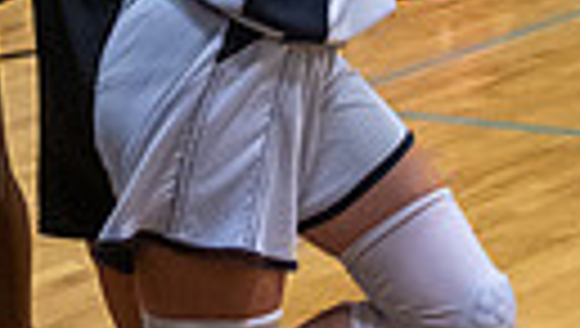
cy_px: -297
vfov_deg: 5.0
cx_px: 346
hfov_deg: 8.9
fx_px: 3712
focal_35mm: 241
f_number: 4
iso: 4000
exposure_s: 1/500
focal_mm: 44
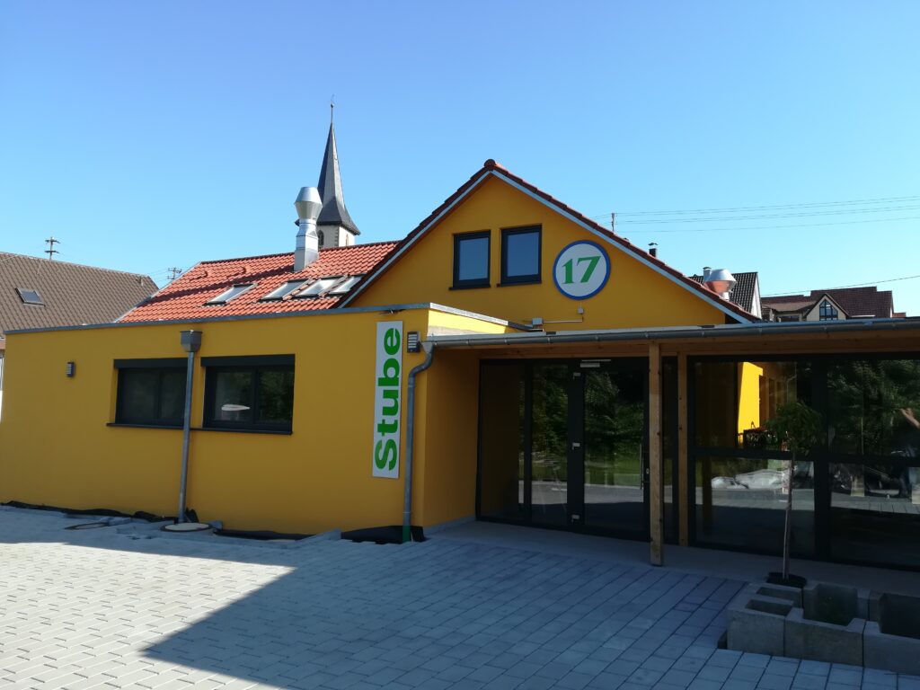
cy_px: 345
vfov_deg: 53.1
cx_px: 460
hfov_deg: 67.3
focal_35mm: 26
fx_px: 691
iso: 50
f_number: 2.2
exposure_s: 1/529
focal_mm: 3.83
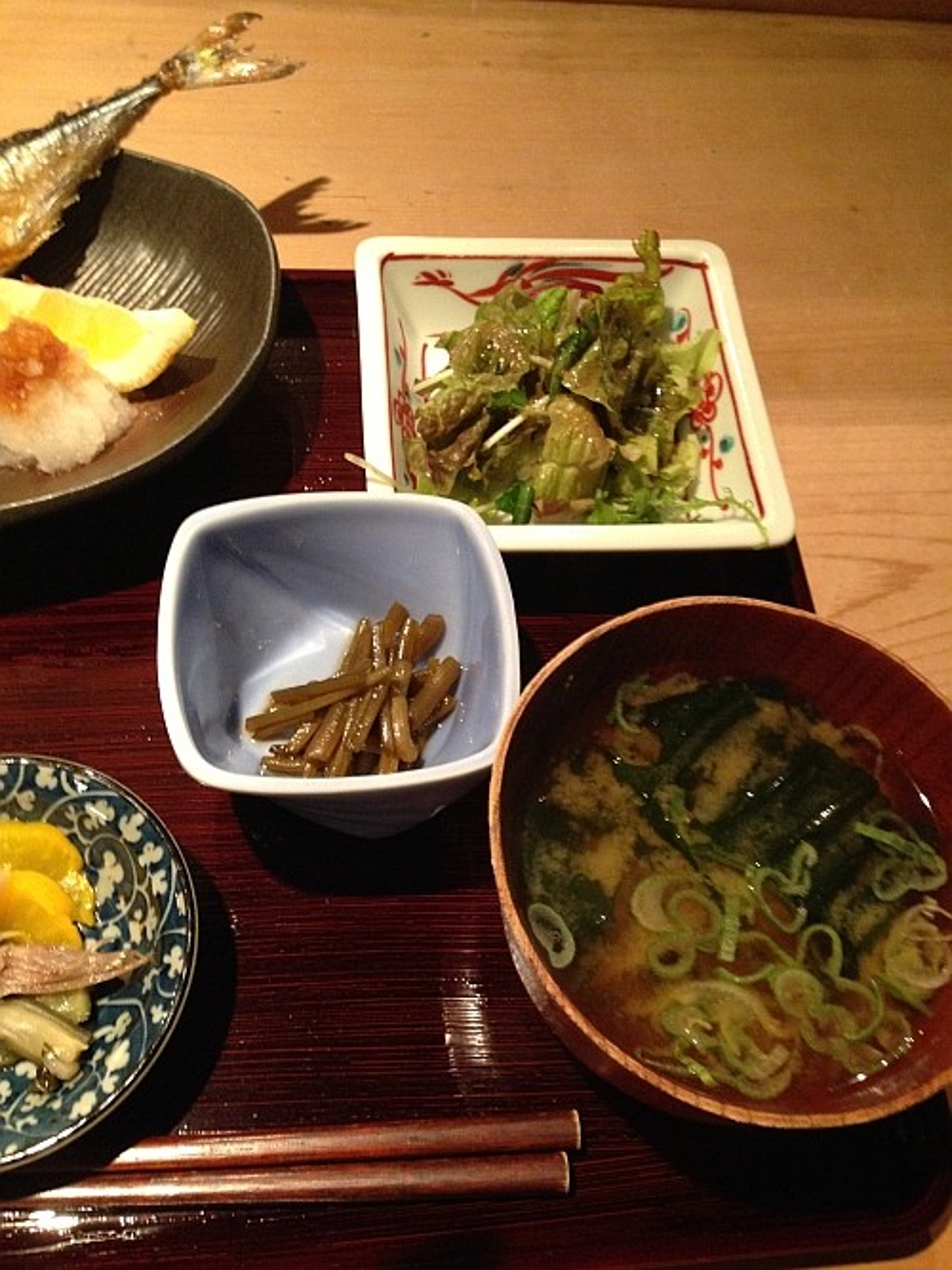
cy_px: 635
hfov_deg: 42.9
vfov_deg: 55.4
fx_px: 1210
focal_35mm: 33
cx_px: 476
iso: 320
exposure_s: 1/20
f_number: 2.4
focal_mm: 4.12
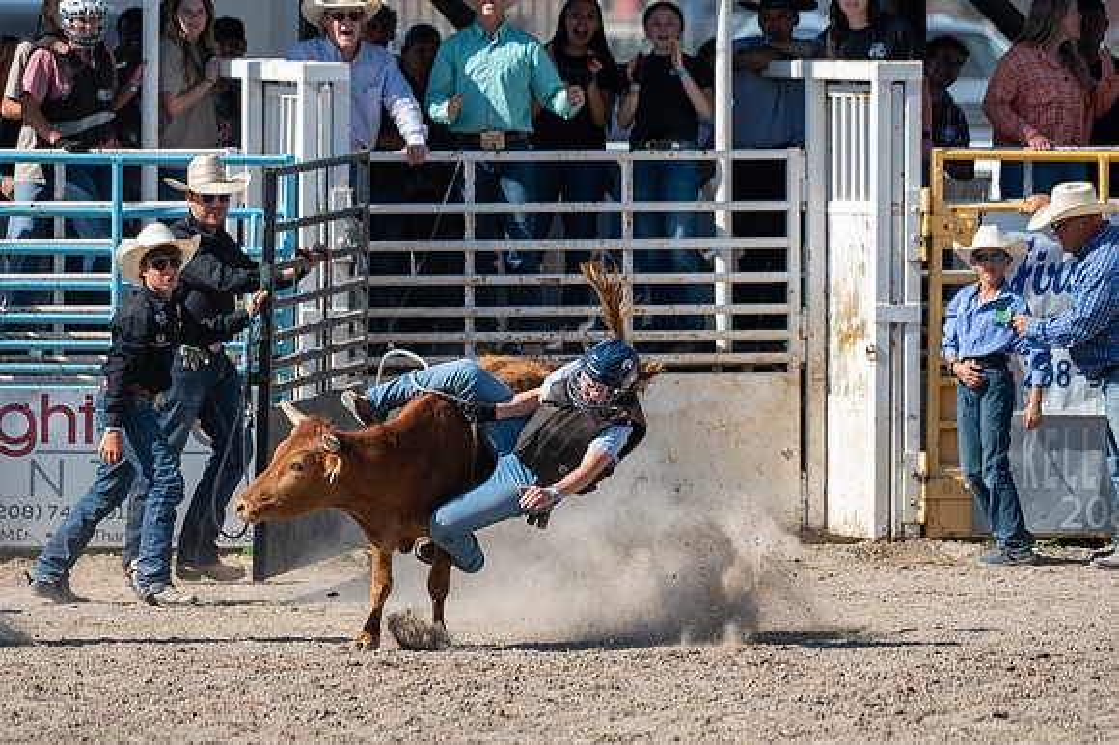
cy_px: 407
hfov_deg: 5.8
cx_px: 579
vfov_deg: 3.9
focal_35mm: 356
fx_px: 11071
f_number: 5.6
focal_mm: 320
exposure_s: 1/1000
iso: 250
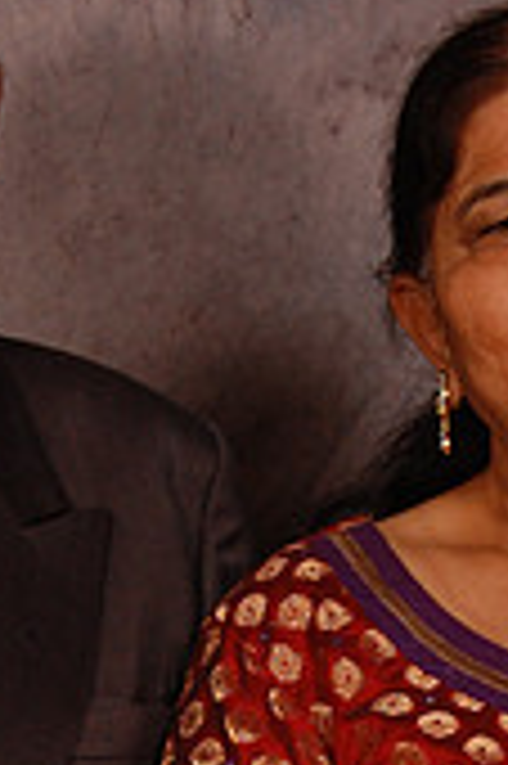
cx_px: 333
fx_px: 4136
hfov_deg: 7.0
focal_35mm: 195
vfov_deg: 10.4
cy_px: 950
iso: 400
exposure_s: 1/200
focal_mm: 38
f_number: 5.6
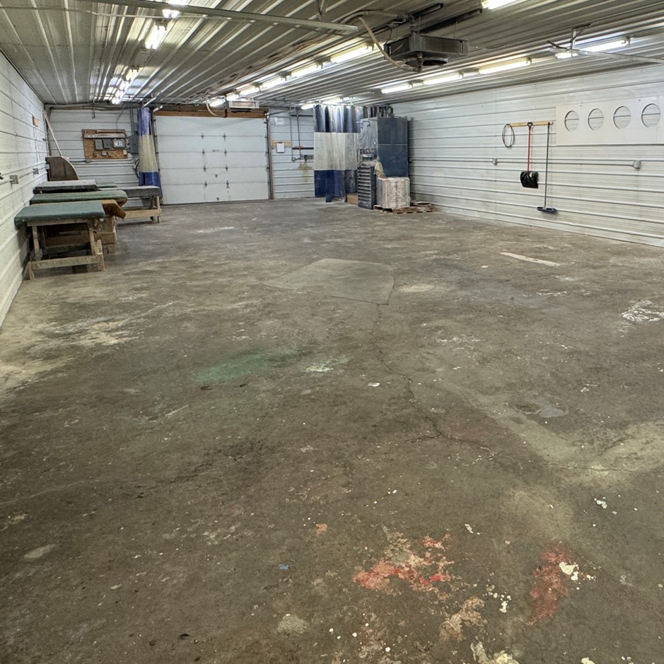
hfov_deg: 57.3
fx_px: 586
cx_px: 460
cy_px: 235
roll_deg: +0.6
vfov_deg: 58.1
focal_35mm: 27
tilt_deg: -9.5
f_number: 2.2
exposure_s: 1/120
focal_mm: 2.22
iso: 250
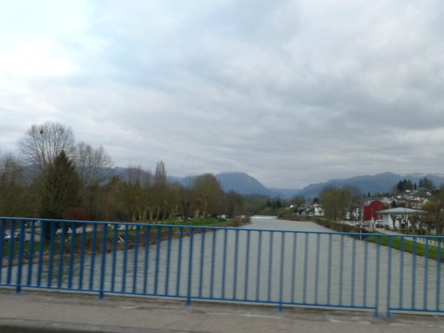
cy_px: 177
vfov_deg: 40.7
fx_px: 449
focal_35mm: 35
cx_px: 280
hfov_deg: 52.0
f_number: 3.3
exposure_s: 1/250
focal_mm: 4.1
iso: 250
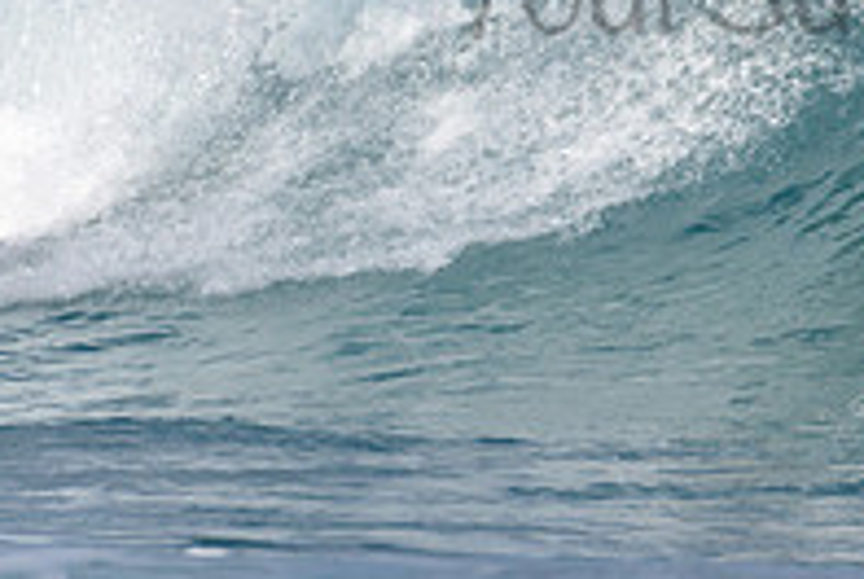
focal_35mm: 1801
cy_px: -68
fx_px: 43288
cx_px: 903
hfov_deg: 1.1
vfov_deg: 0.8
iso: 100
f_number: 5.6
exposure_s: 1/2000
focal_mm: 500
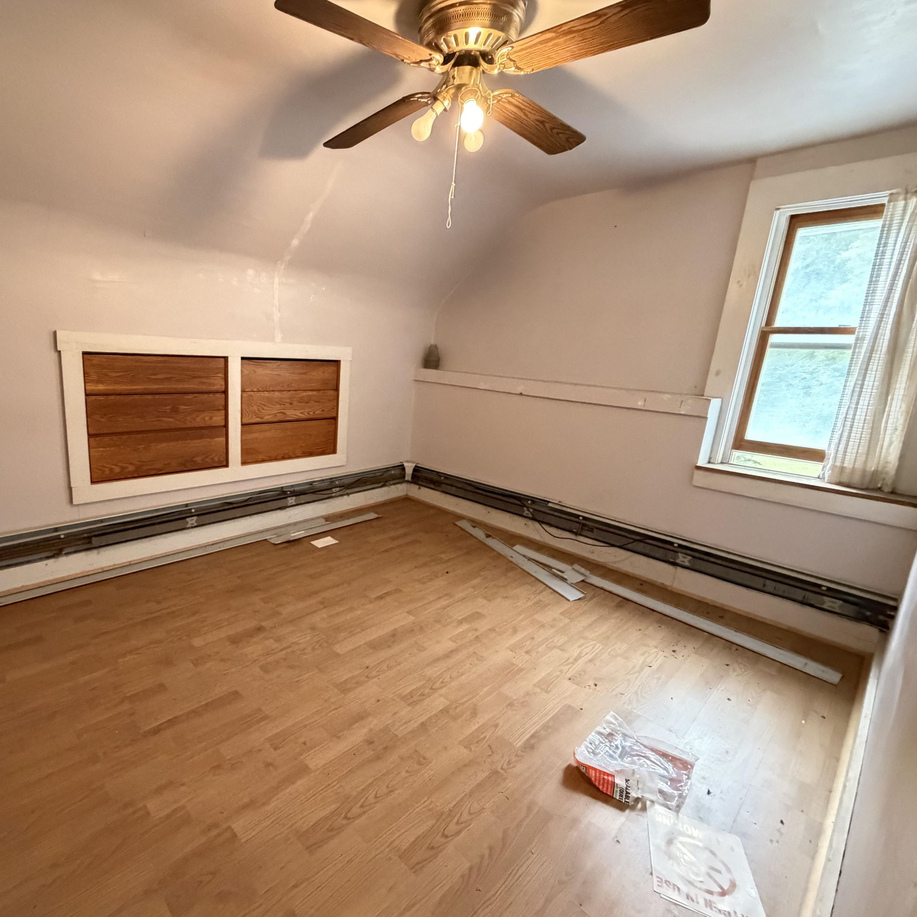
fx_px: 510
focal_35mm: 17
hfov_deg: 82.2
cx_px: 337
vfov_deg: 84.0
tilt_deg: -13.6
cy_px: 468
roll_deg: -1.6
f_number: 2.2
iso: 1250
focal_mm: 2.22
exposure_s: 1/60
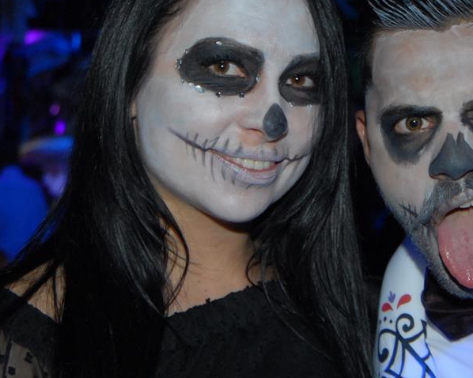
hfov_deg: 17.7
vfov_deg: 14.3
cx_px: 347
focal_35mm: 108
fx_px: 1511
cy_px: 191
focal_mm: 40
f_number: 5.6
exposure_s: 1/5
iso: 400
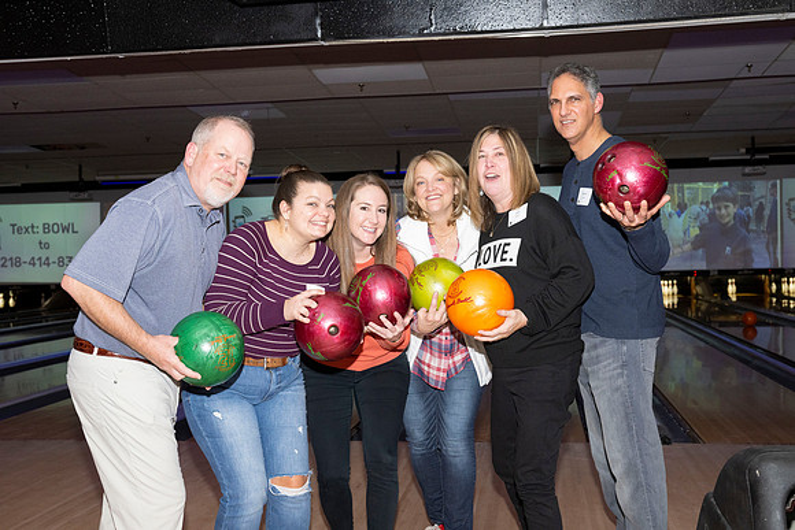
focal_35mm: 40
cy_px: 265
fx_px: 883
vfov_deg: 33.4
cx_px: 398
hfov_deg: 48.4
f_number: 5.6
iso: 1600
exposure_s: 1/100
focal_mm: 40
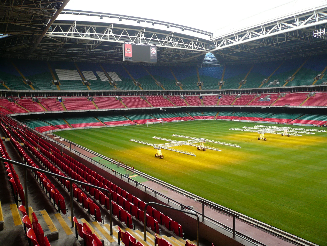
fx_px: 265
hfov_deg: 63.4
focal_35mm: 28
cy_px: 123
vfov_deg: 49.7
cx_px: 164
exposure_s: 1/160
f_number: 2.8
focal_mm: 4.6
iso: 100
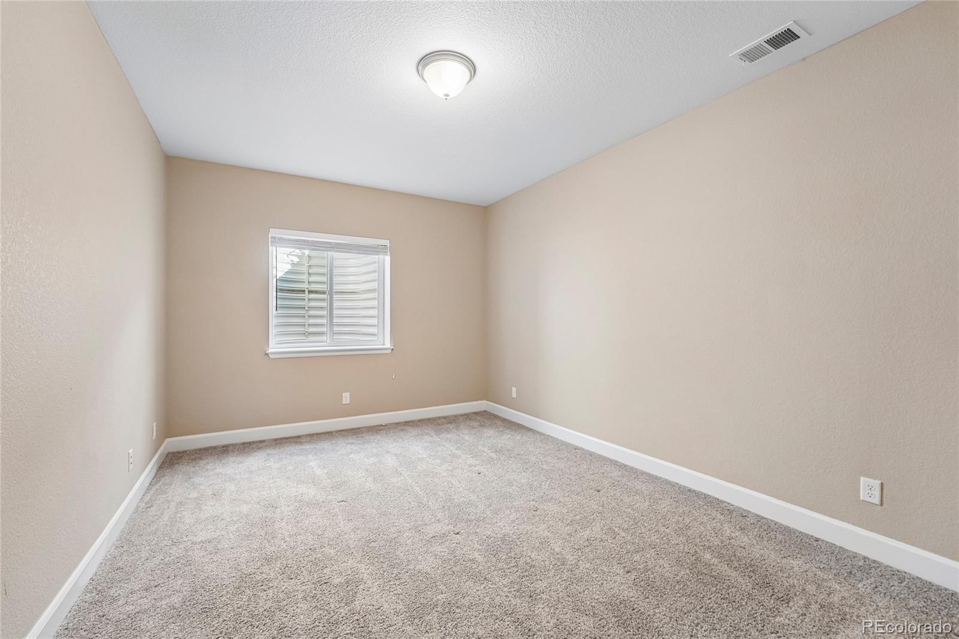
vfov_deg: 81.2
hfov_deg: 104.3
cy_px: 320
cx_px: 480
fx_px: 373
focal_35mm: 14
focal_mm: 14
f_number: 8
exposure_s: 1/13
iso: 400
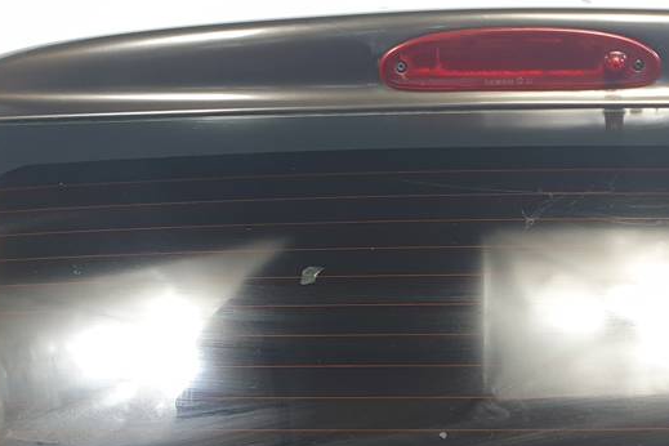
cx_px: 522
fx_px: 1394
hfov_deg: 26.6
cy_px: 651
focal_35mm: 75
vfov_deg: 16.7
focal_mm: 4.3
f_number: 2.4
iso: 64
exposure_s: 1/50
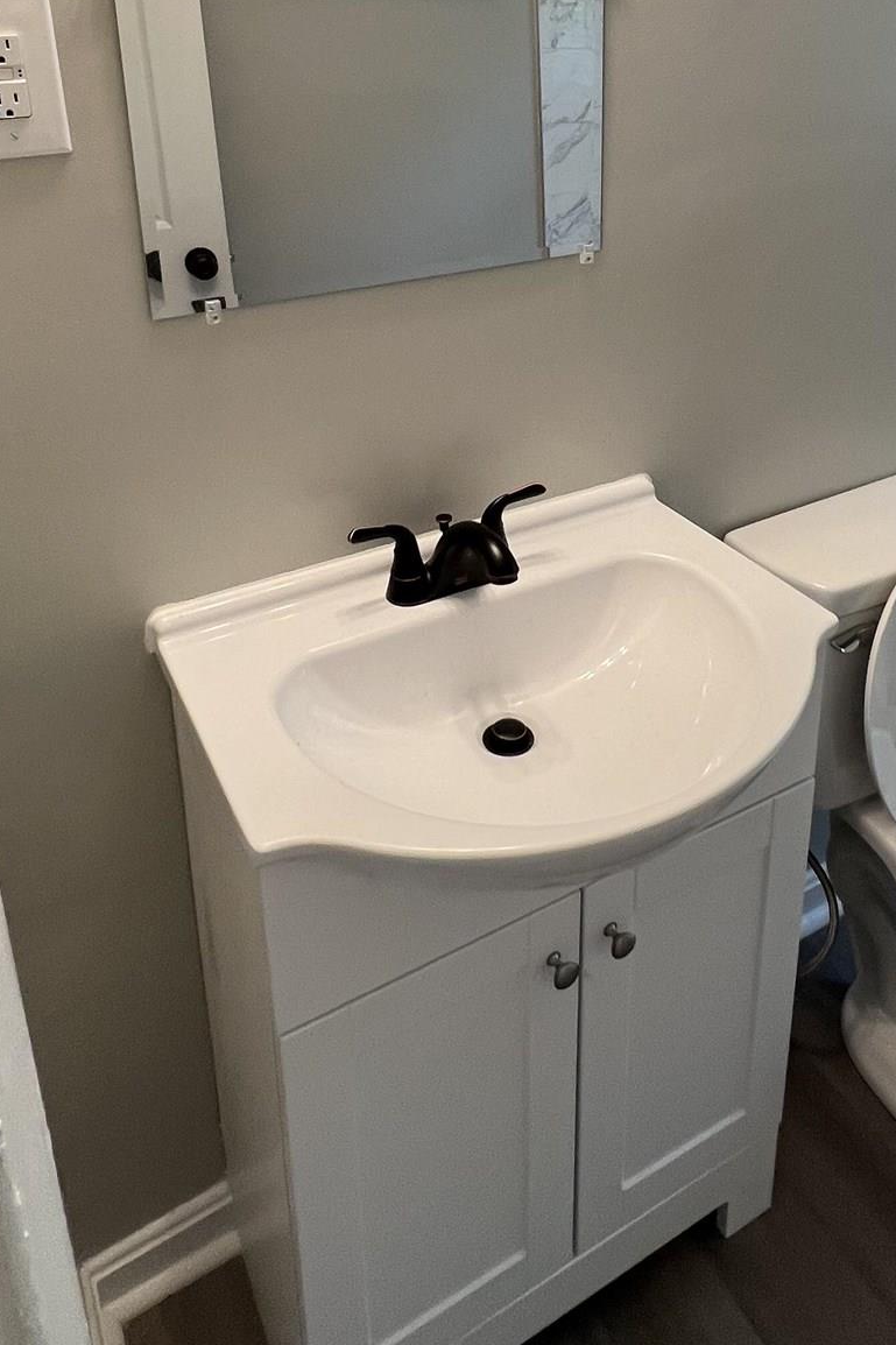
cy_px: 329
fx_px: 1008
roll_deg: +0.4
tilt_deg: -17.9
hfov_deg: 47.8
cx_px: 495
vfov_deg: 63.3
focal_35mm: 27
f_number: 1.8
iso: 125
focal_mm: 1.57
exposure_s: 1/120
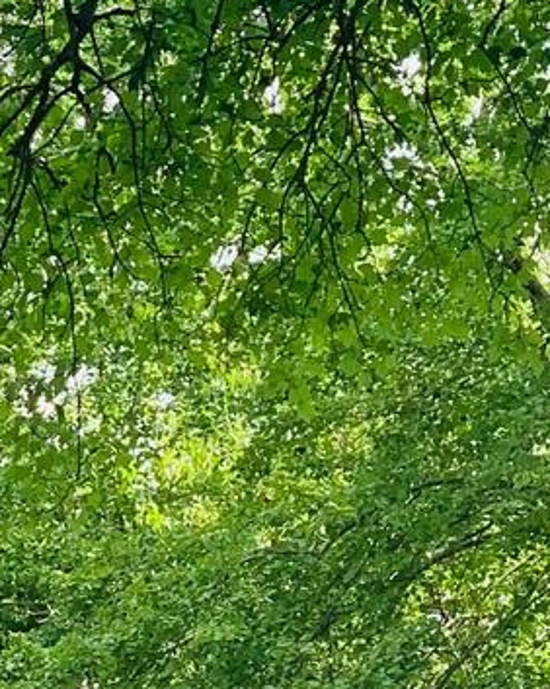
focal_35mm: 221
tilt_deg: -1.7
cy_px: 1001
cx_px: 731
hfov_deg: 6.9
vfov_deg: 8.6
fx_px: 4501
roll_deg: +0.9
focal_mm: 6
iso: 16
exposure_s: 1/272
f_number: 2.4
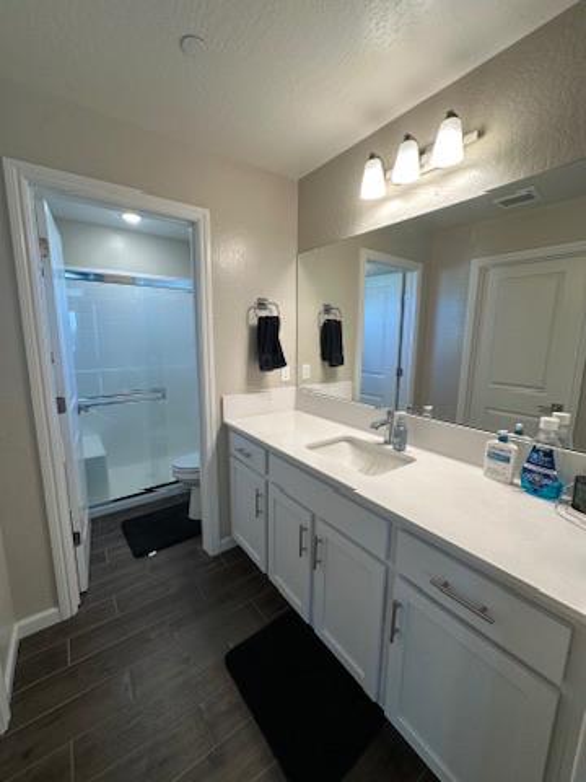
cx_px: 293
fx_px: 316
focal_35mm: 14
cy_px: 391
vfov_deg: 102.1
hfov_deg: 85.7
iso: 100
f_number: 2.2
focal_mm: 2.22
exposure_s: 1/120
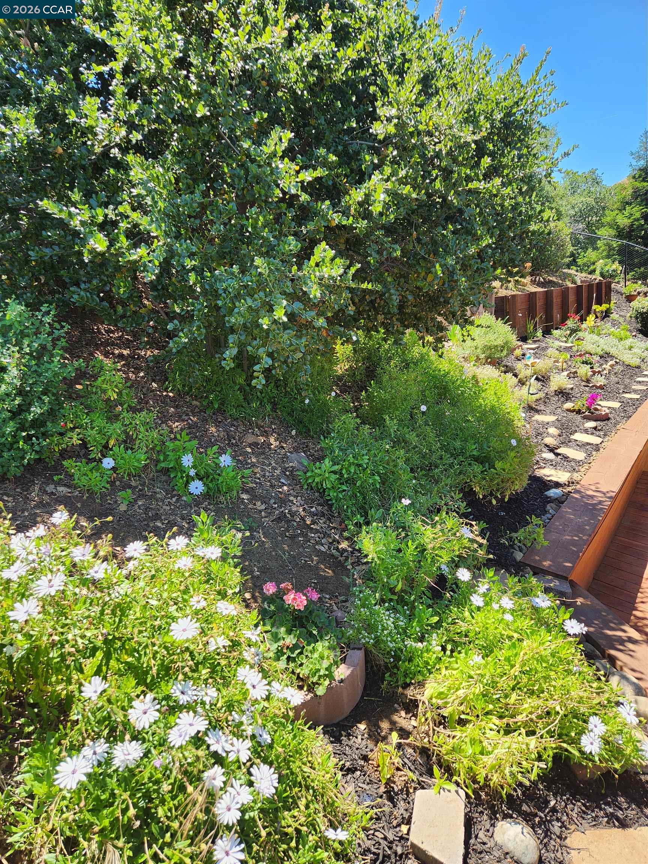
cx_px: 324
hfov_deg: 58.9
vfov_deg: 73.9
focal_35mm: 23
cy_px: 432
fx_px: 574
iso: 20
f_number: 1.8
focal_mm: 5.4
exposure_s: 1/430
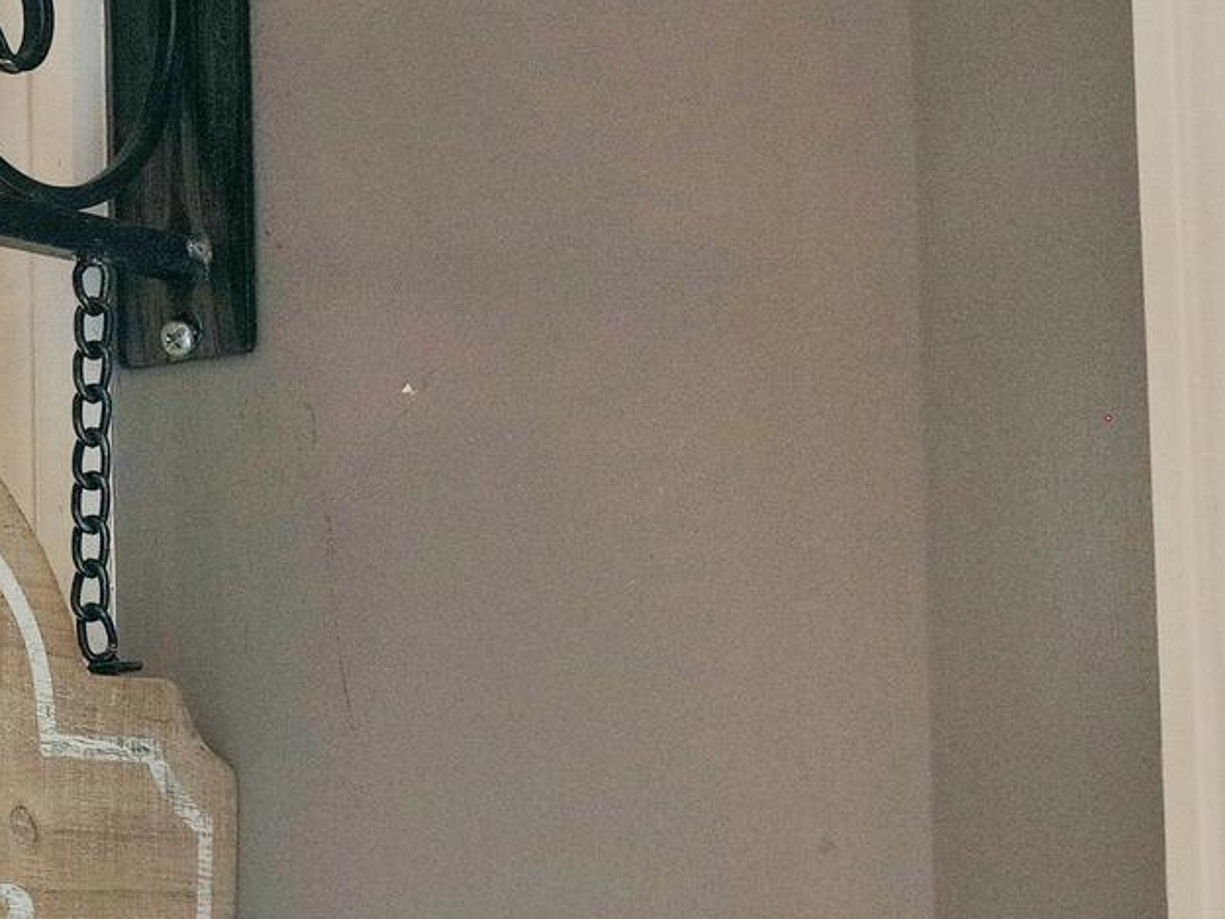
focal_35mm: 85
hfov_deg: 20.9
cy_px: 677
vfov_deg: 17.3
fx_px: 3009
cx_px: -382
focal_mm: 10
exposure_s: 1/80
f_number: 3.5
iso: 400
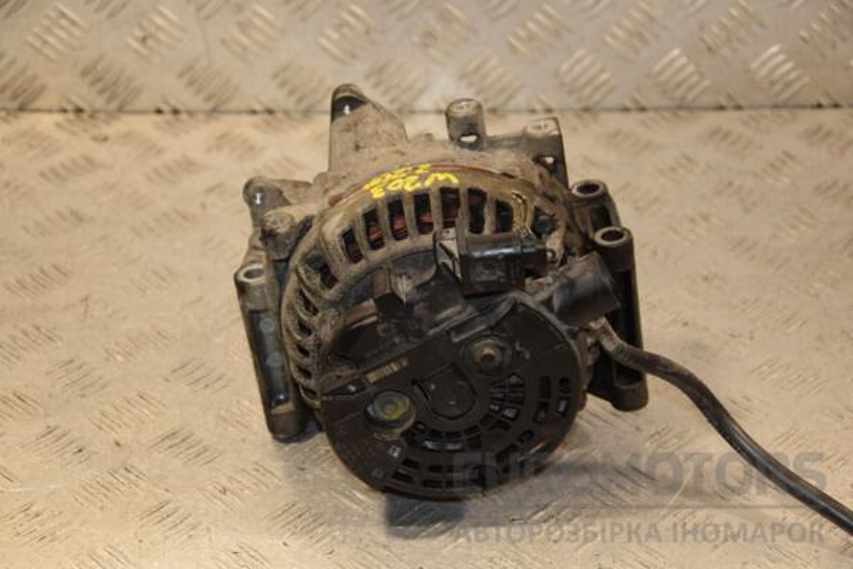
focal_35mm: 78
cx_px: 426
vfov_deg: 17.5
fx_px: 1848
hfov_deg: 26.0
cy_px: 284
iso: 800
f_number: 5
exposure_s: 1/160
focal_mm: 52
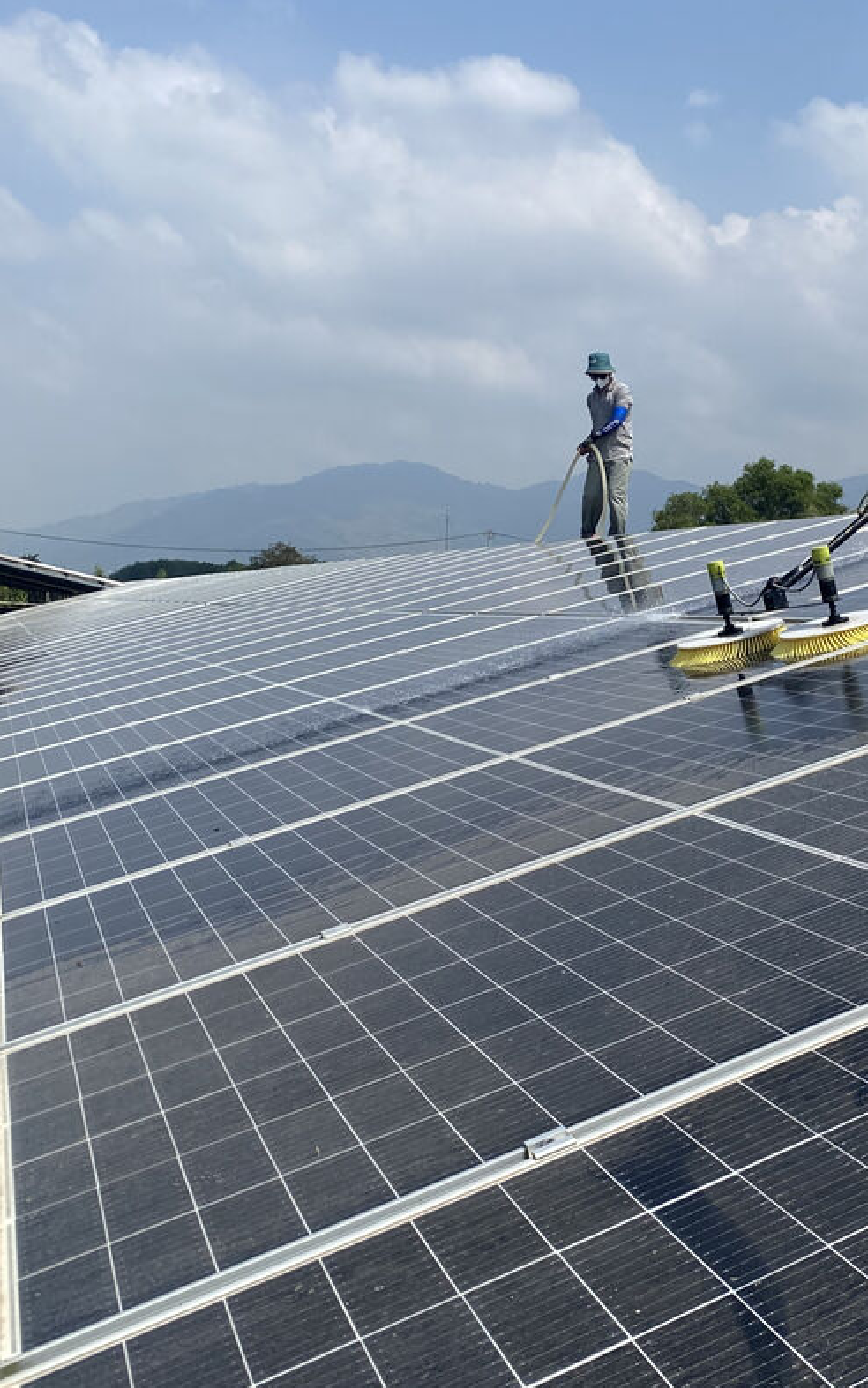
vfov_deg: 47.2
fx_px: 1589
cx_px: 693
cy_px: 660
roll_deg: -2.5
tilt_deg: -0.9
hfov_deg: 29.8
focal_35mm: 42
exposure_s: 1/4274
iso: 32
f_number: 1.8
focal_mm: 4.25
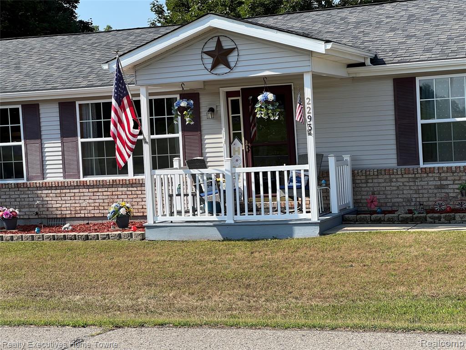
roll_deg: +3.4
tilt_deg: -2.3
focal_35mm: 77
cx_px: 233
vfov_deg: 19.1
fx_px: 1037
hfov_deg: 25.3
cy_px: 175
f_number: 2.8
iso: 32
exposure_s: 1/515
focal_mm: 9
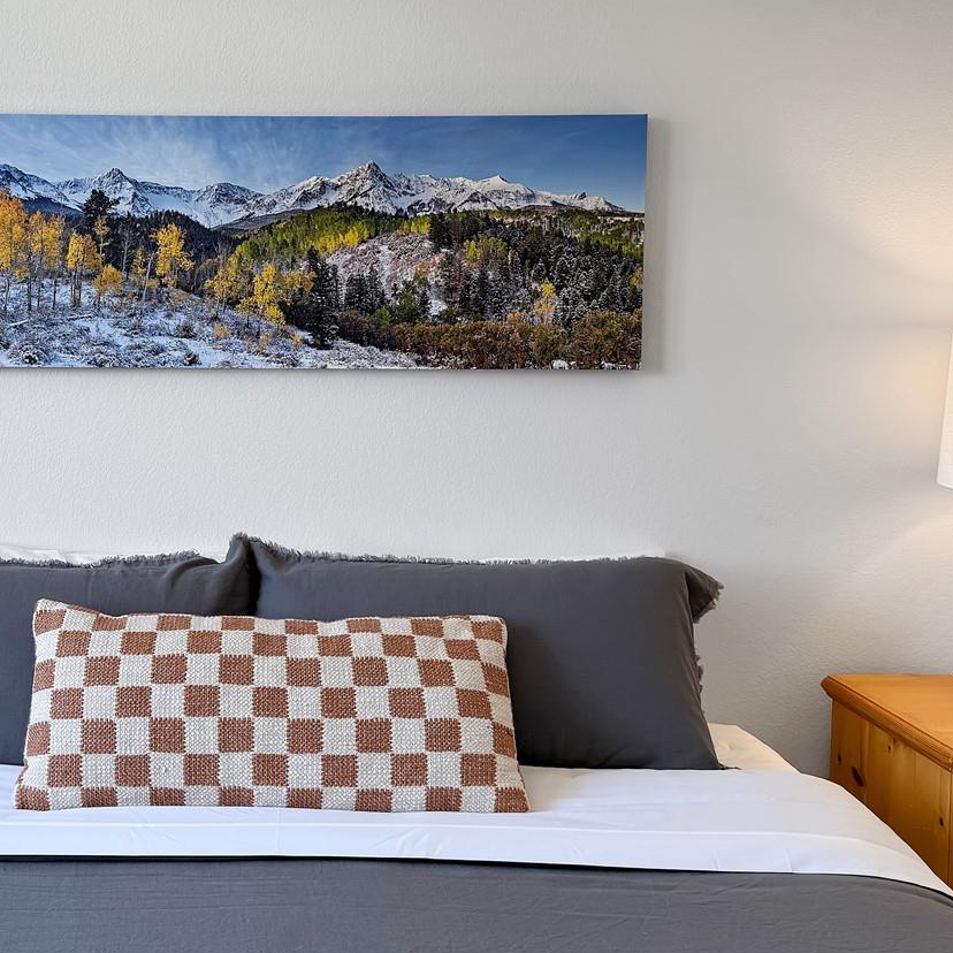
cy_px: 380
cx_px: 267
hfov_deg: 40.1
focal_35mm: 41
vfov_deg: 40.7
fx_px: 1277
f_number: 1.78
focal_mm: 6.76
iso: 64
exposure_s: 1/185
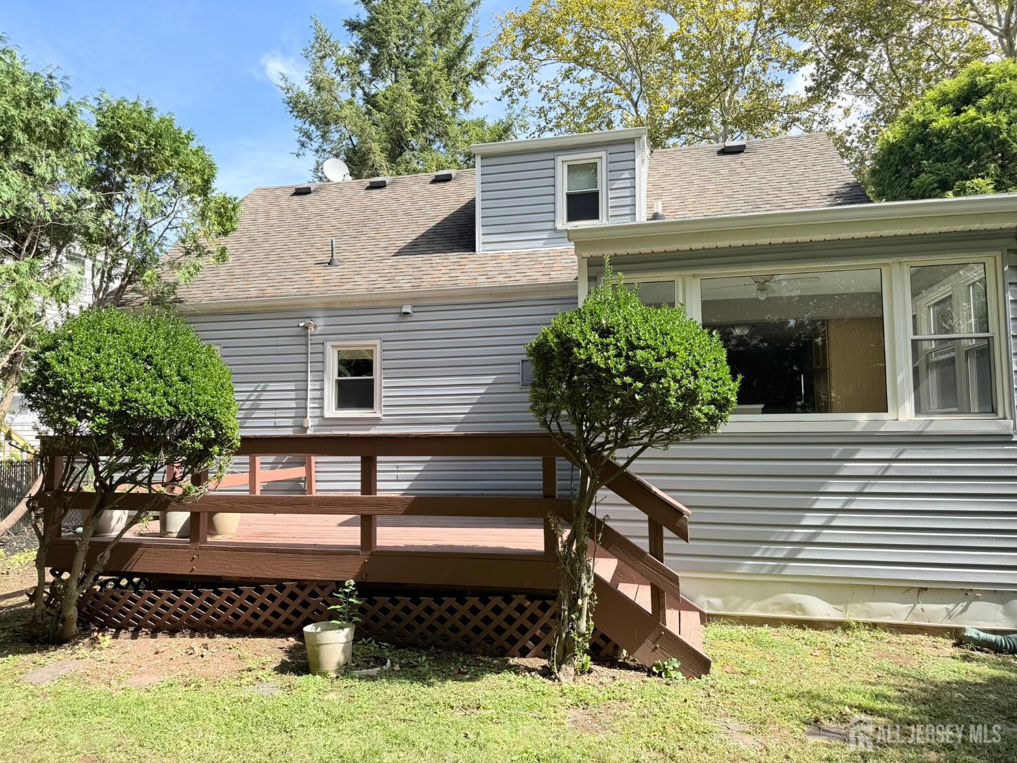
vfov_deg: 56.8
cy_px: 382
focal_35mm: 24
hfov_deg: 71.6
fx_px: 705
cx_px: 508
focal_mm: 6.76
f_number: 1.78
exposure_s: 1/1689
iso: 80
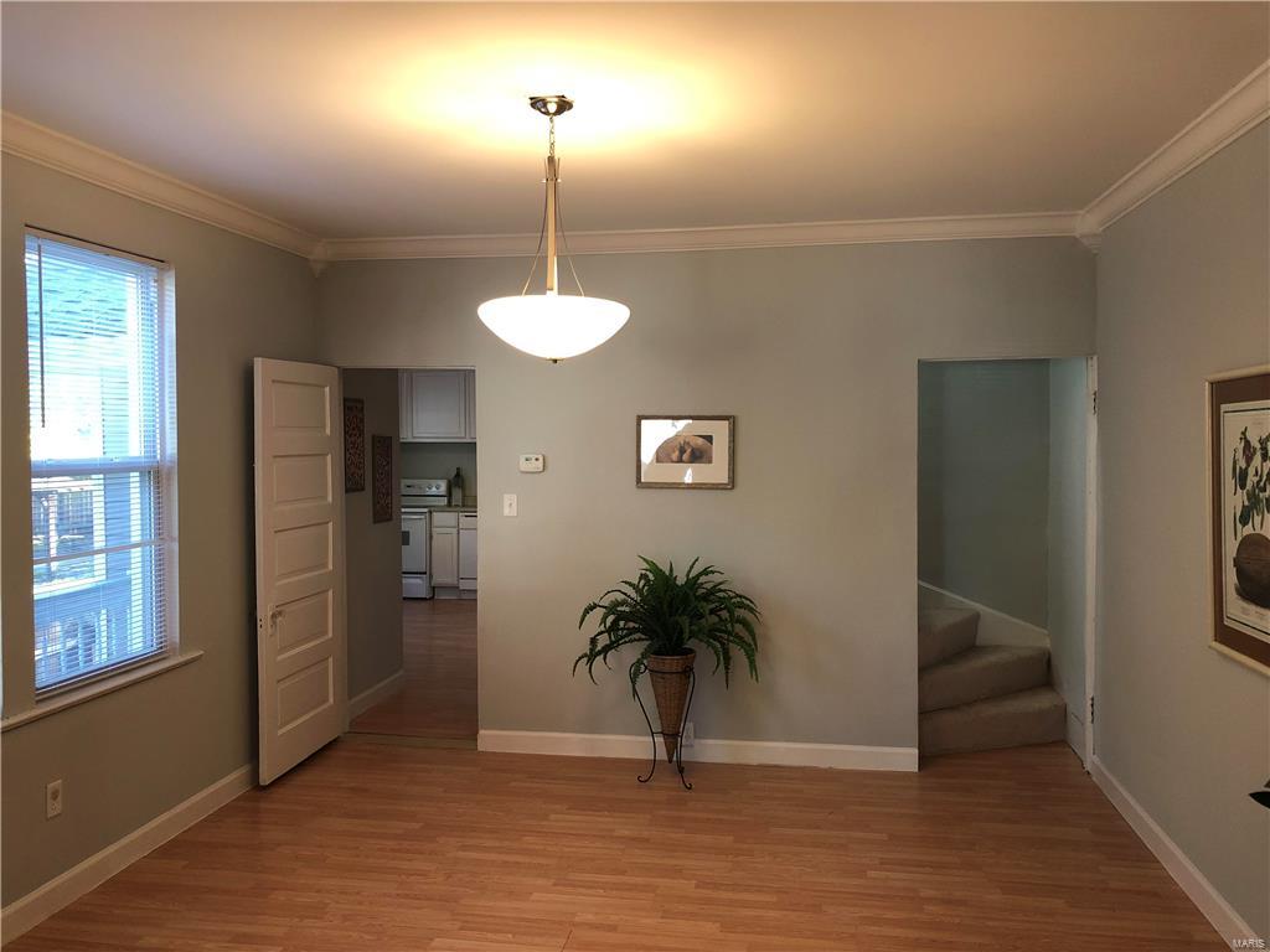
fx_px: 1064
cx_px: 635
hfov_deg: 61.7
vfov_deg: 48.2
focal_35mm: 29
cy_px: 476
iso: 40
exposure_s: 1/30
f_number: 1.8
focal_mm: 3.99
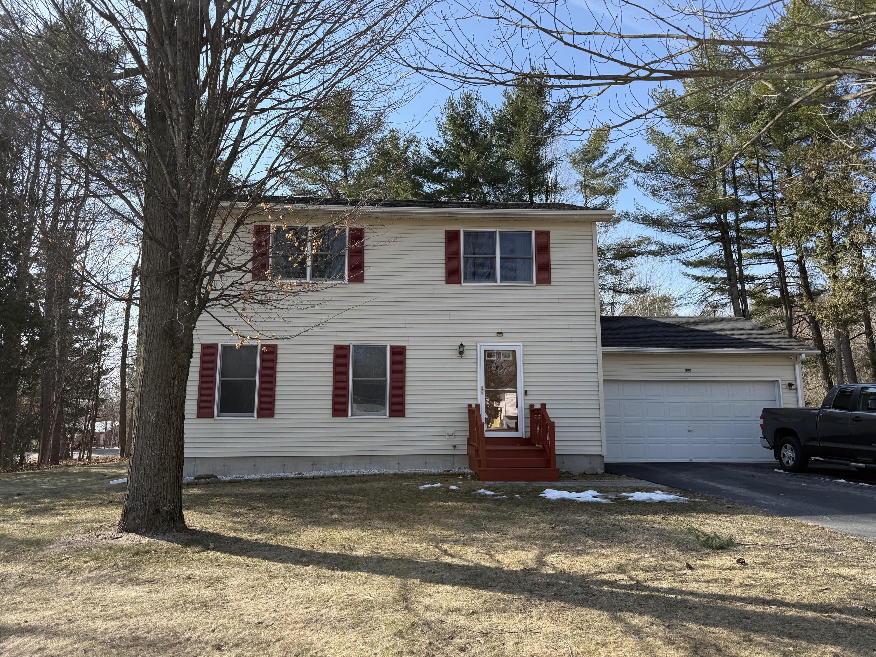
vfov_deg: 56.8
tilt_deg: +9.1
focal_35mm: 24
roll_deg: -0.2
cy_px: 328
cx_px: 438
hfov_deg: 71.6
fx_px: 607
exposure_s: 1/2053
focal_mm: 6.76
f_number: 1.78
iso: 80
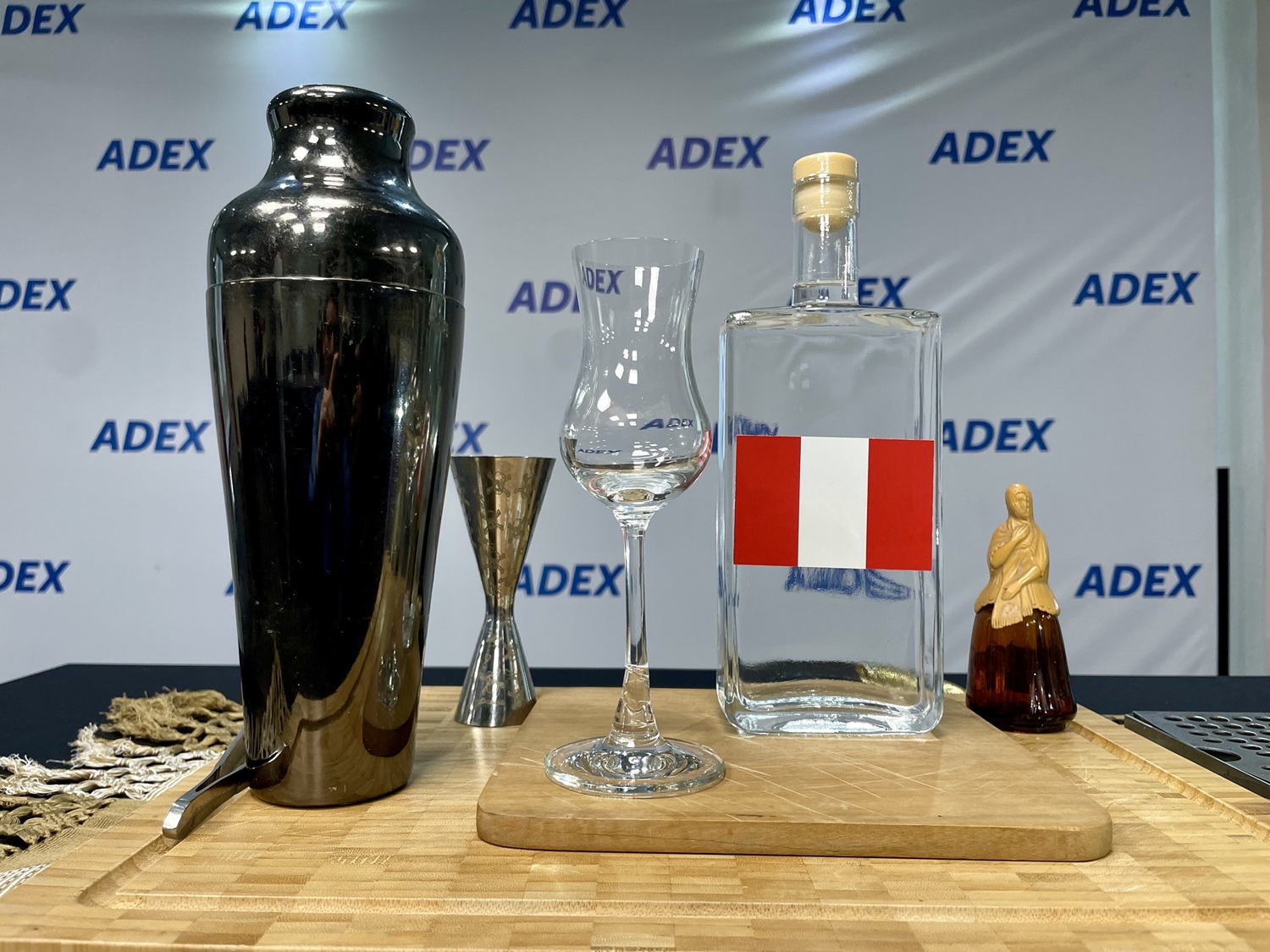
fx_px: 954
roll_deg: -0.5
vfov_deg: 53.1
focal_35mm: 26
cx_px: 635
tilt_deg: +1.6
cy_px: 476
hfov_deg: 67.3
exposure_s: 1/120
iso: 80
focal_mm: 4.2
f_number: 1.6
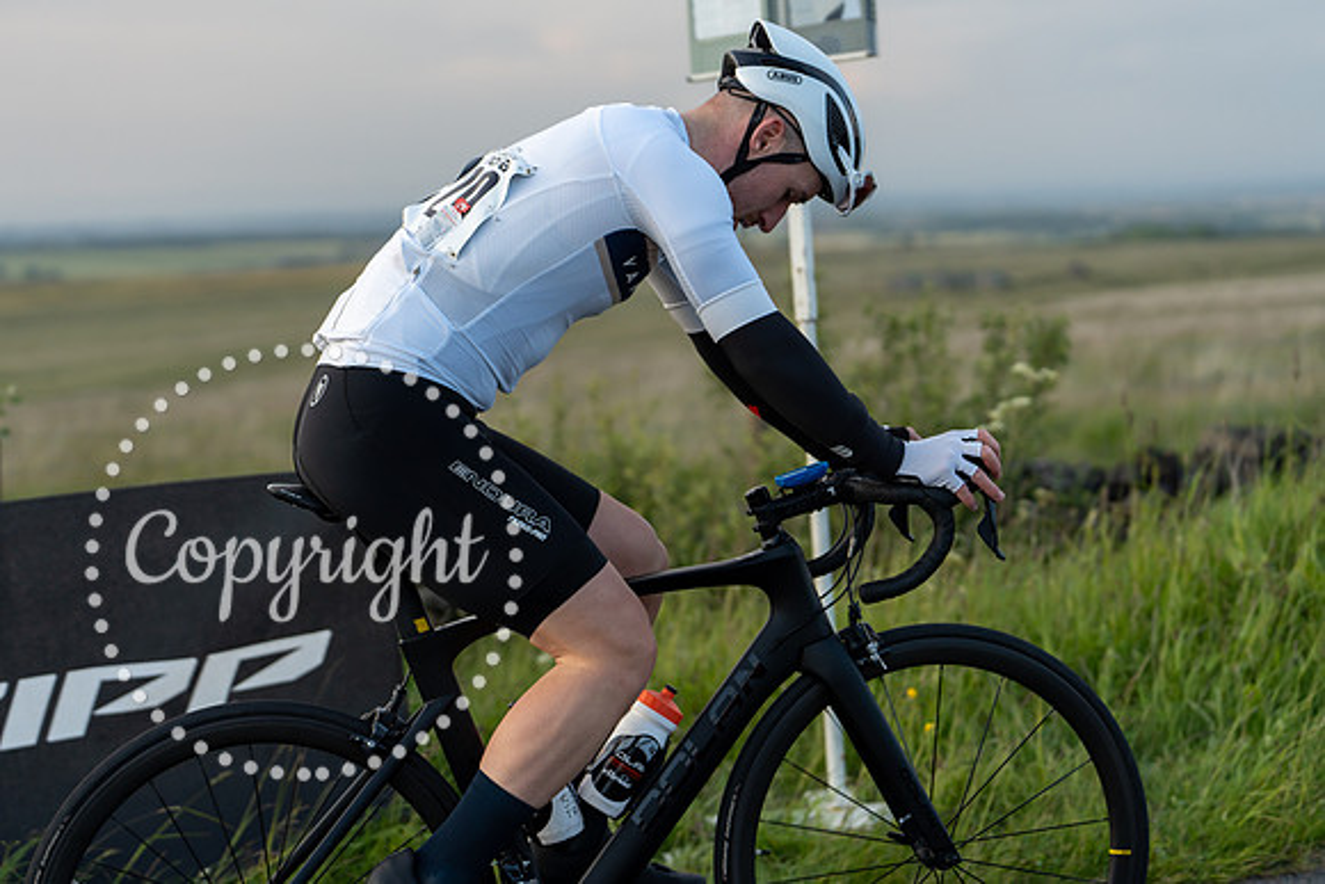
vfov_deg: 17.1
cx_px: 662
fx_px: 2945
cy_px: 442
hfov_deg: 25.4
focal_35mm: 80
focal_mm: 80
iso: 400
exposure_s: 1/1250
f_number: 3.2
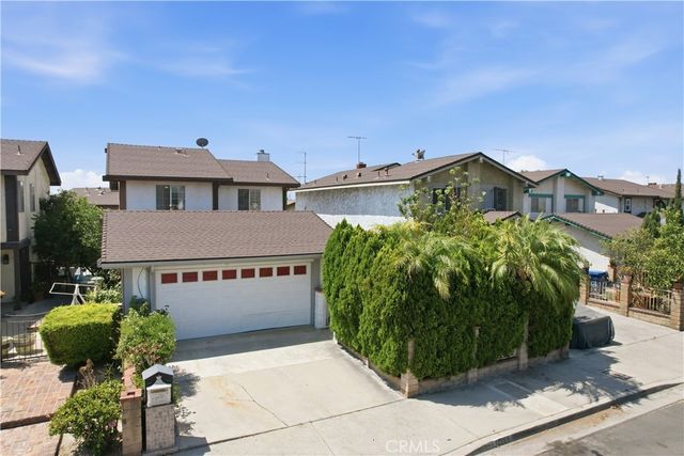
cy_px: 228
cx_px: 342
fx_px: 418
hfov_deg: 78.6
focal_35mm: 22
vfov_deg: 57.3
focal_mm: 8.4
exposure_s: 1/2500
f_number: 2.8
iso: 120
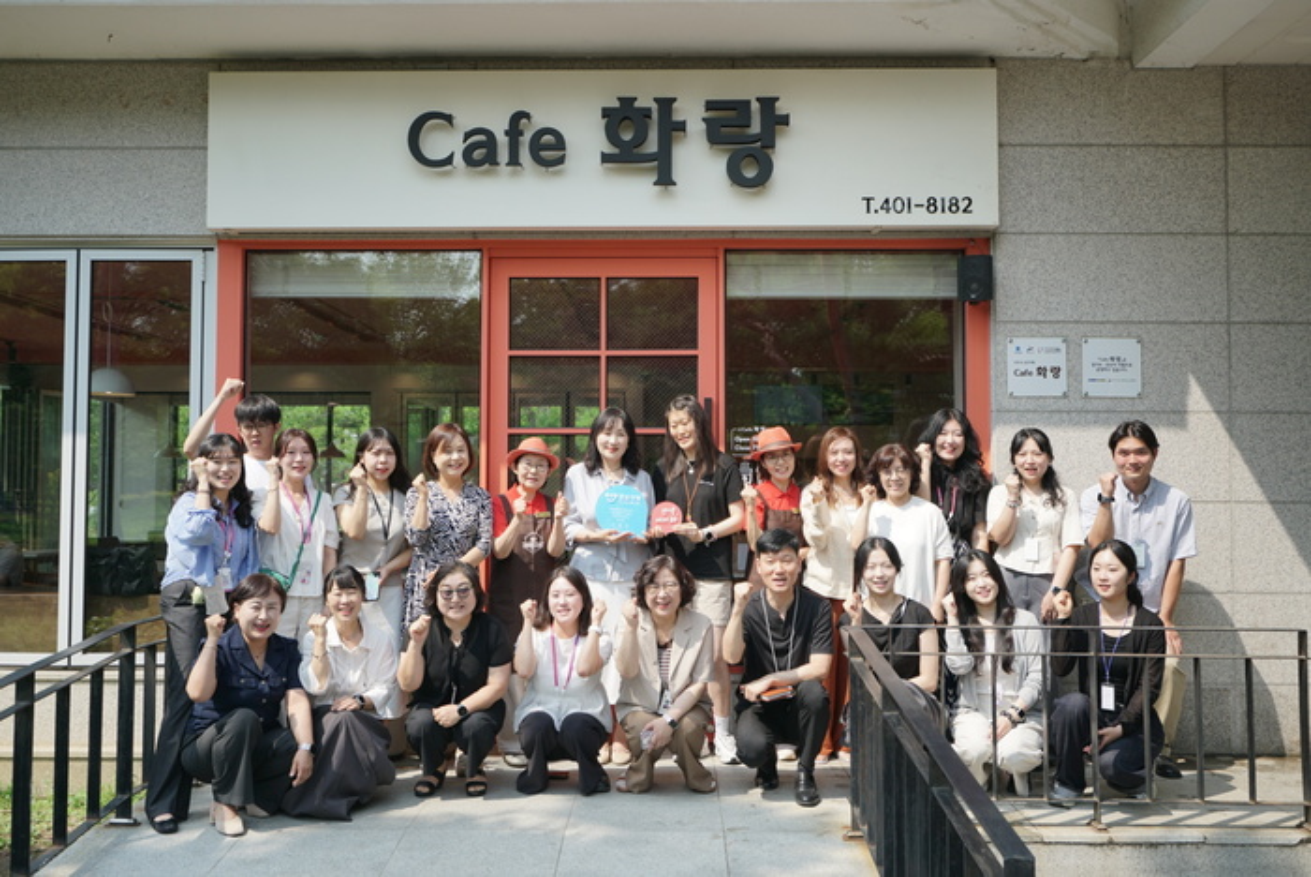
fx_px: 1203
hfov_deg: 57.2
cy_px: 438
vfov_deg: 40.0
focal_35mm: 33
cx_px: 656
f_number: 4
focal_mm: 33
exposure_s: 1/500
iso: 100
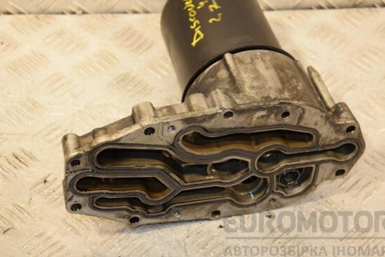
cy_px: 127
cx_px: 210
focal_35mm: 96
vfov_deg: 14.3
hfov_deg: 21.2
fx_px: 1027
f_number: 5
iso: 800
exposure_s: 1/160
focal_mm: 58
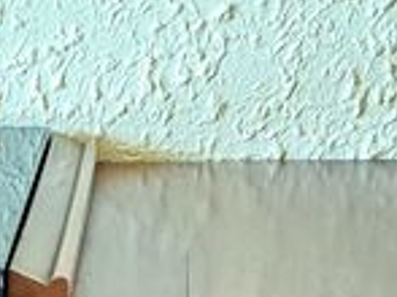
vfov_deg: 7.8
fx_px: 1868
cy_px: 918
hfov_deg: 11.5
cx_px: -240
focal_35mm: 163
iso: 320
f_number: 1.8
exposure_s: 1/50
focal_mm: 5.23
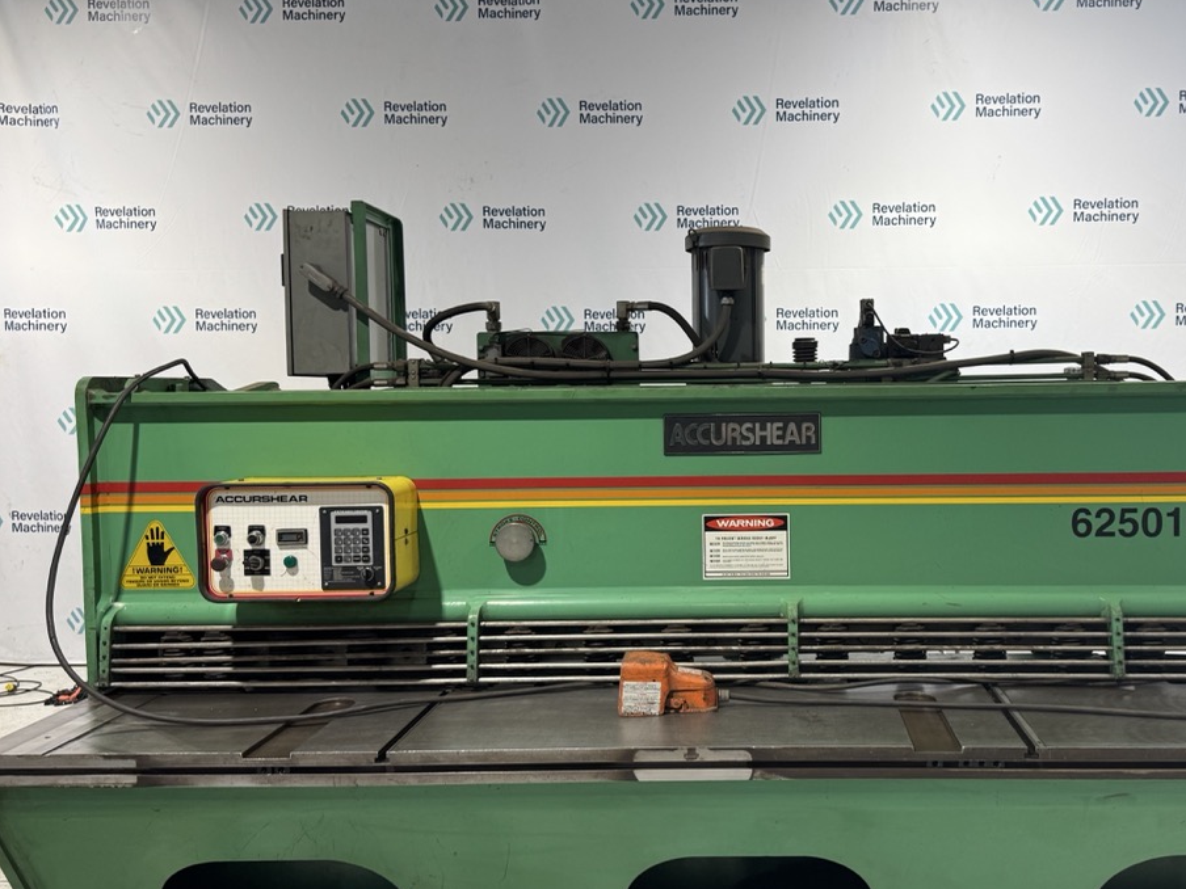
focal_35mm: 34
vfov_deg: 41.8
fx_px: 1165
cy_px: 444
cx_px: 754
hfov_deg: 53.3
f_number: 1.78
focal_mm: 6.76
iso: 125
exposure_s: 1/120
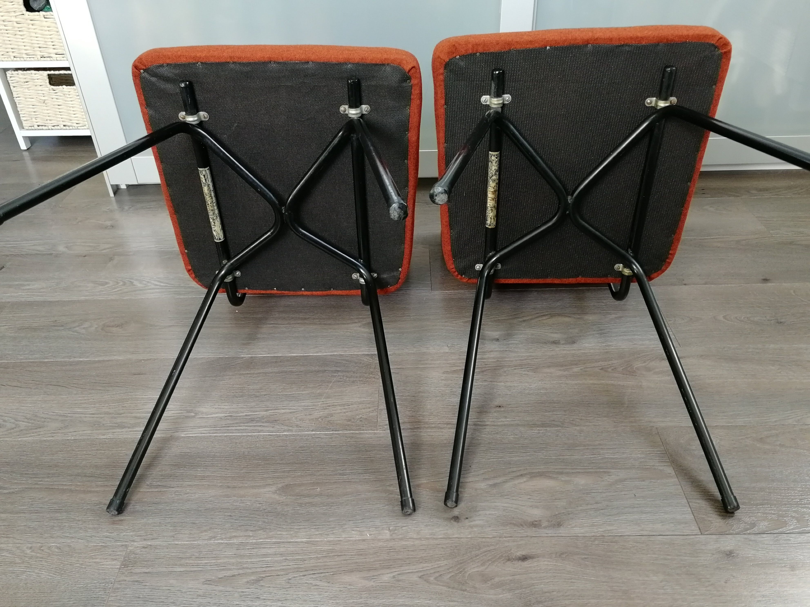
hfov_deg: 65.3
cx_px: 405
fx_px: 632
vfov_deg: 51.4
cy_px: 304
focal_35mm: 27
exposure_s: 1/50
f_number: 2.2
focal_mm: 3.95
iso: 320
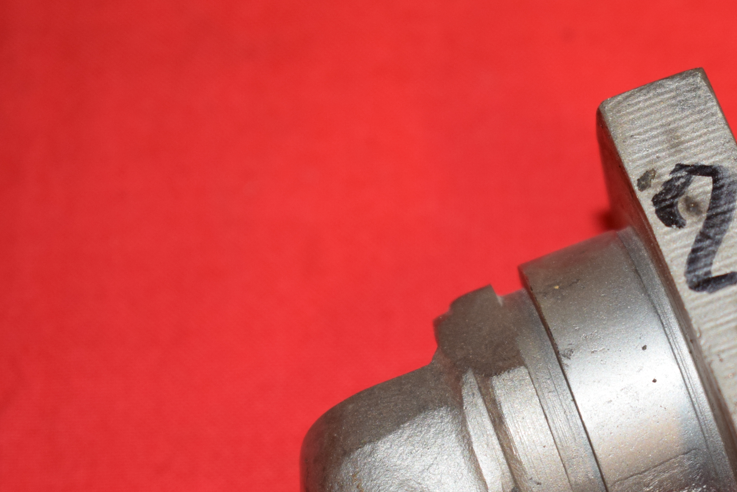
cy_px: 374
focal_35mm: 138
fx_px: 2823
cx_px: 588
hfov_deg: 14.8
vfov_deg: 9.9
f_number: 5.6
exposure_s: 1/60
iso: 640
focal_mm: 55
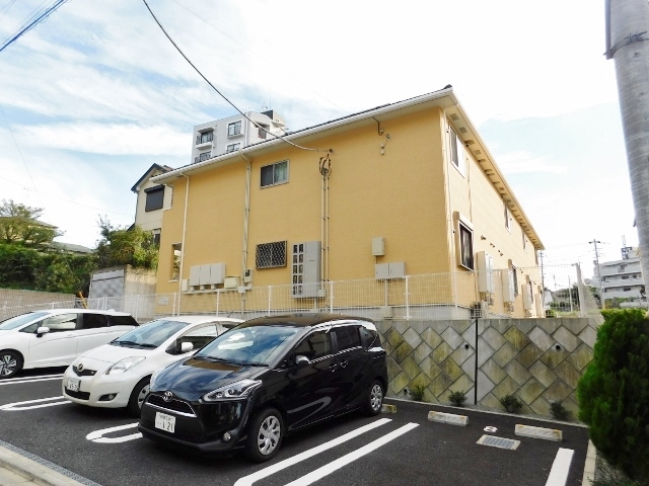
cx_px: 324
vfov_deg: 58.9
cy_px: 243
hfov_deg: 73.9
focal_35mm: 23
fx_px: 431
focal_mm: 4
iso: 125
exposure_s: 1/640
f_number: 3
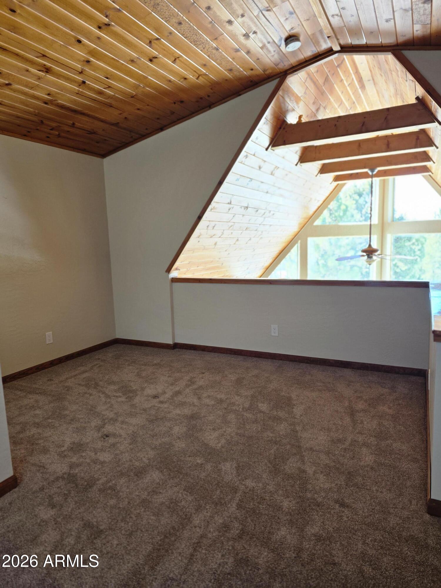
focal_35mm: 23
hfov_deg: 58.9
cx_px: 220
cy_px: 294
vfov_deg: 73.9
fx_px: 391
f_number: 1.7
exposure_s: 1/120
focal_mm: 6.3
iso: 80
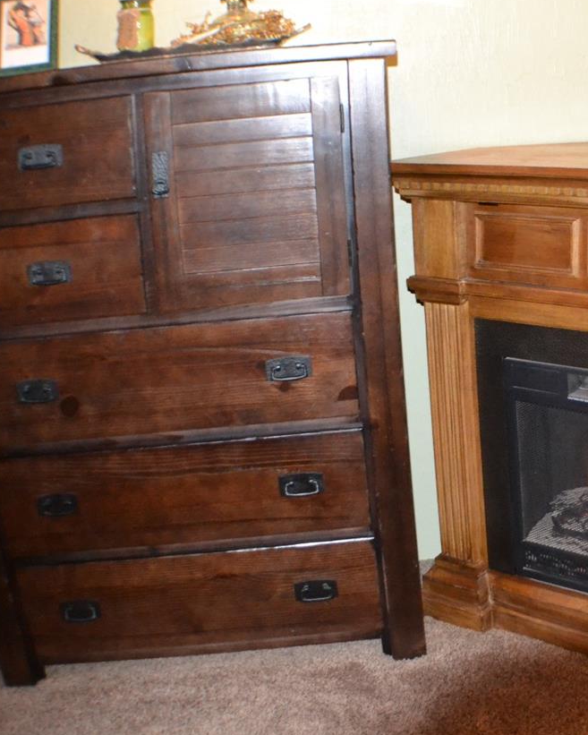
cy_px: 320
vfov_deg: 26.4
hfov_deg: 20.4
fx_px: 1566
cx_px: 630
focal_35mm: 72
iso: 3200
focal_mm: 28
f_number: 4.5
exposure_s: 1/60
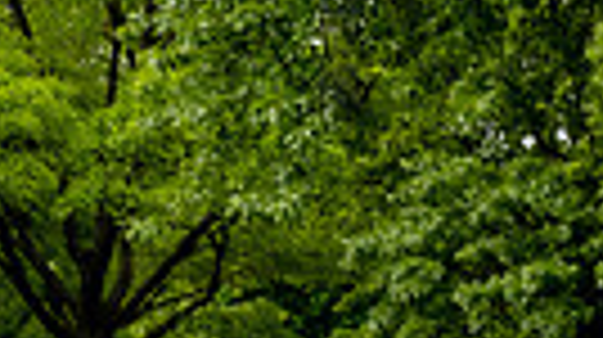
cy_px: 689
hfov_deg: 7.8
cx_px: -497
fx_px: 4280
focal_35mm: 268
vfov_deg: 4.5
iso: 200
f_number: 4
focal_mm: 52
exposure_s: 1/800
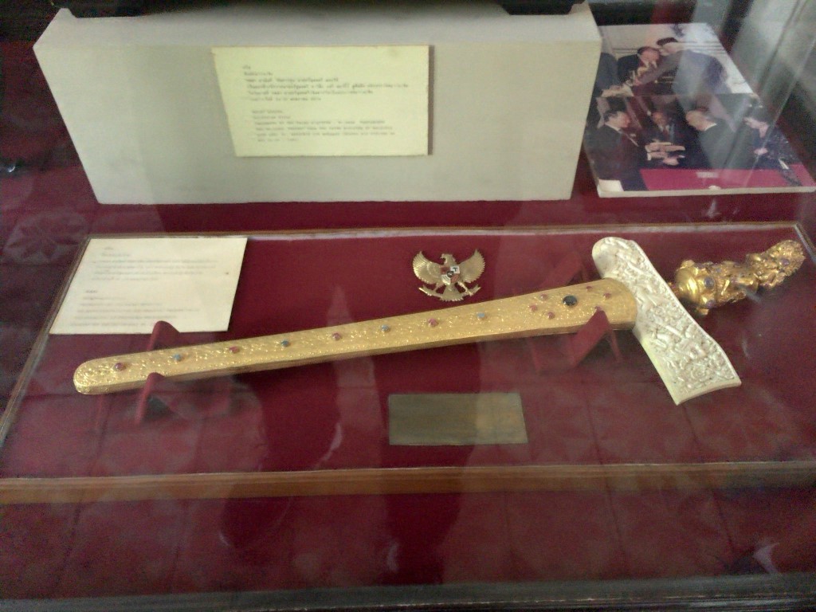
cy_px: 306
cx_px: 408
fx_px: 684
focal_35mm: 29
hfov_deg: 61.7
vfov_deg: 48.2
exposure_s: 1/30
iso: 1000
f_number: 2.2
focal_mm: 4.15
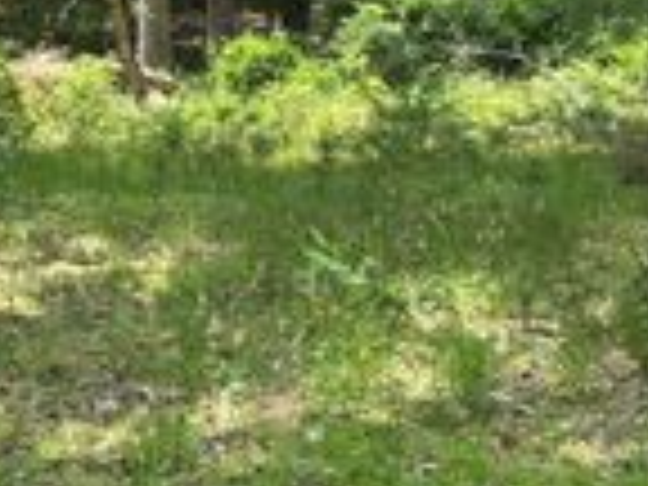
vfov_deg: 16.2
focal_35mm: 90
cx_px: -58
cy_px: 61
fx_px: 1685
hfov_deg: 20.8
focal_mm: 5.96
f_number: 1.6
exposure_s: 1/428
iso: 50
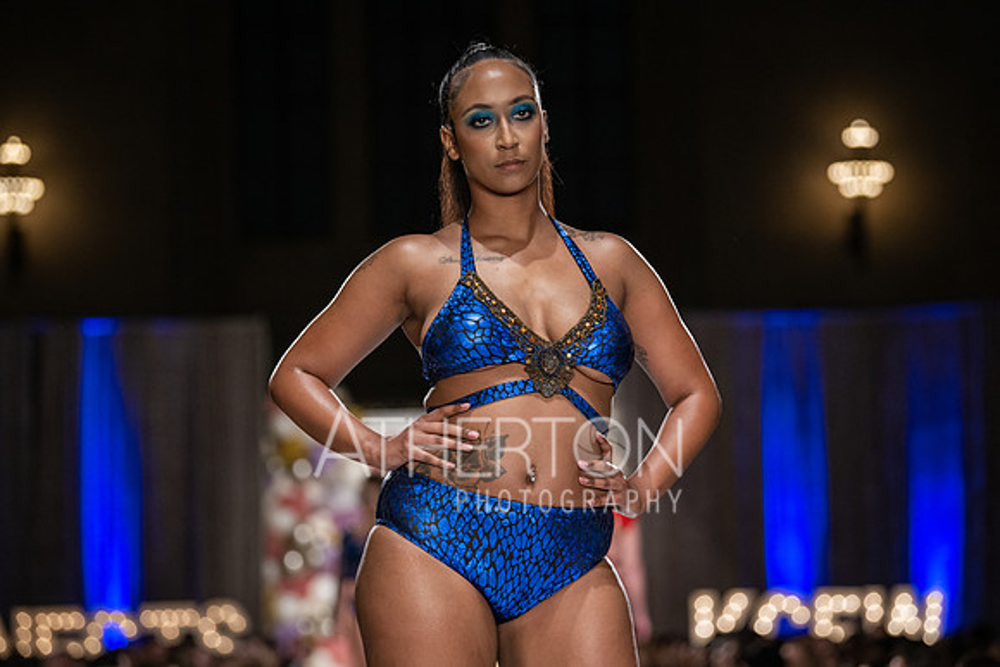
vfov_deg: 11.4
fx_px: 3334
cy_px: 334
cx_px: 500
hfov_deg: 17.1
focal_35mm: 120
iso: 1000
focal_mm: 120
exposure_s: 1/400
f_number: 3.5
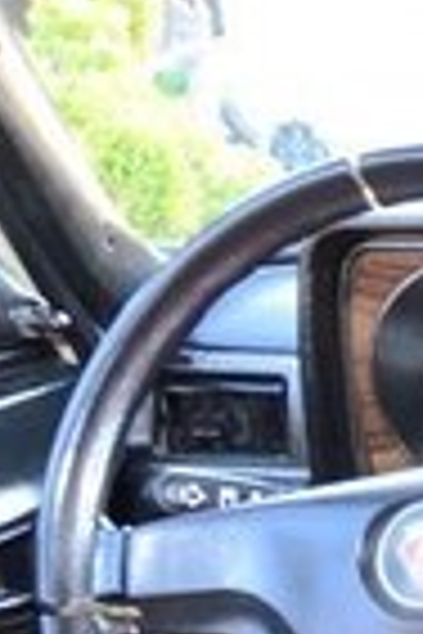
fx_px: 2221
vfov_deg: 15.6
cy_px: 767
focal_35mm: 126
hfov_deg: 8.9
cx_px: 1278
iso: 400
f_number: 4
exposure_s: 1/60
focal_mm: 18
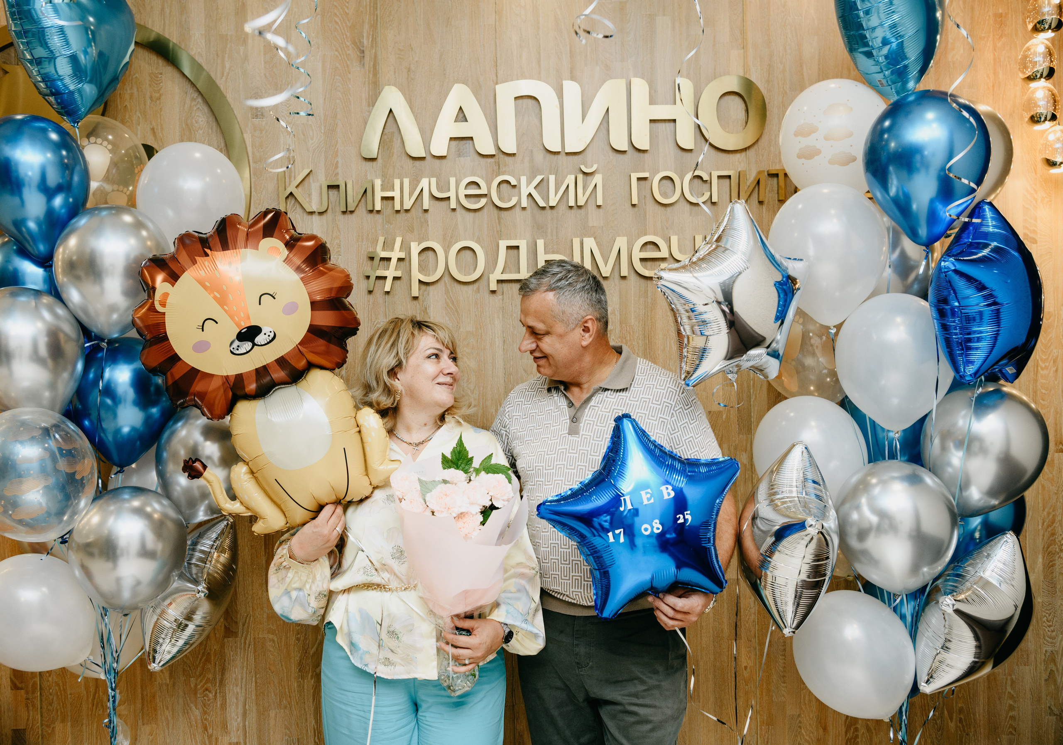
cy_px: 372
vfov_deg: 38.0
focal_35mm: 36
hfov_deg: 52.2
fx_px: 1083
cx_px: 489
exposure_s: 1/160
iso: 200
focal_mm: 34
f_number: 4.5
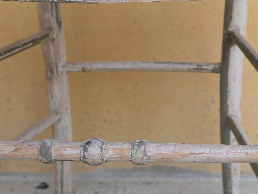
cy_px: 18
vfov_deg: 18.1
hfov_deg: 23.6
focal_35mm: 80
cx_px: 241
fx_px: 597
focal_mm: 20
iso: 200
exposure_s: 1/400
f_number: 3.2
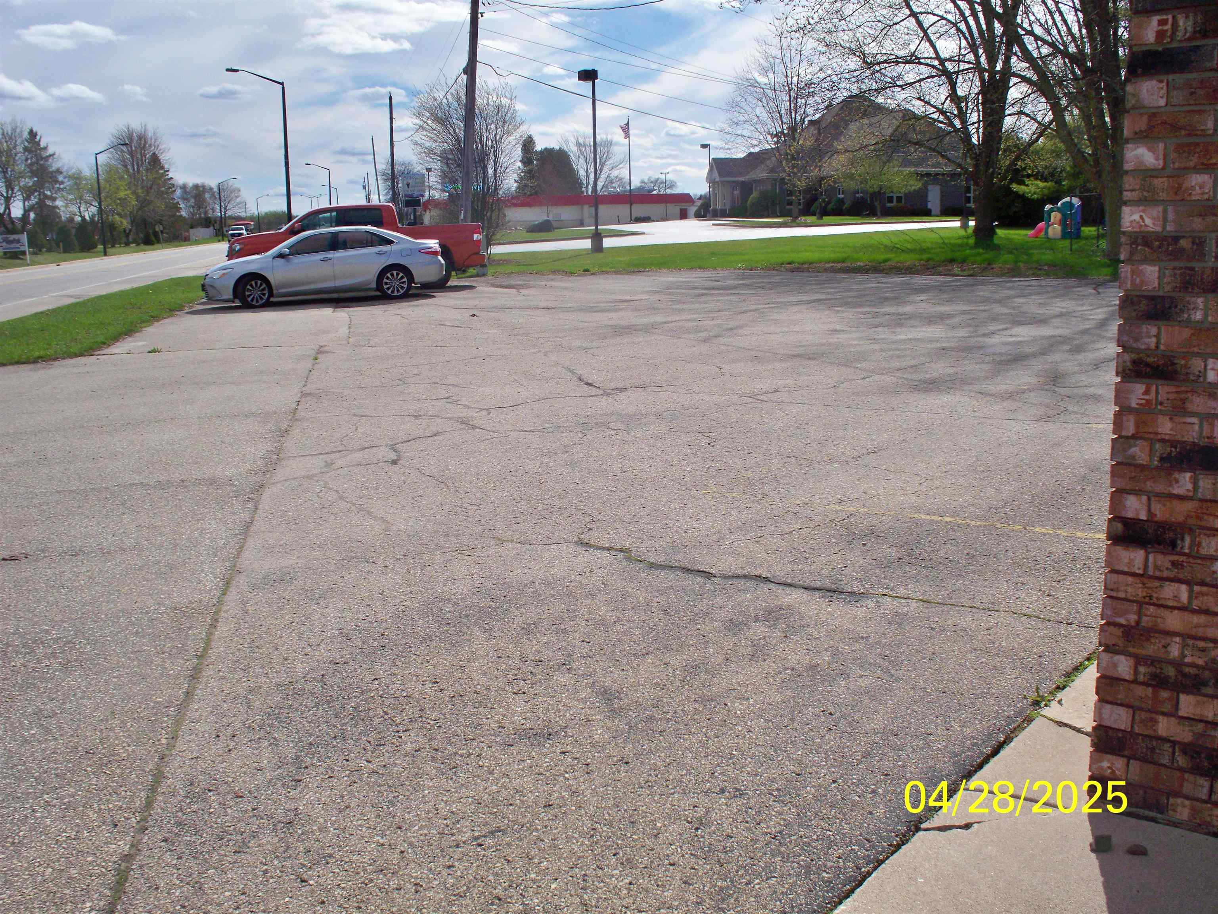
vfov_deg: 40.7
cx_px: 609
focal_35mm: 35
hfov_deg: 52.6
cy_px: 457
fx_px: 1232
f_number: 4.8
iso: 100
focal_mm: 7.54
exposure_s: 1/1250
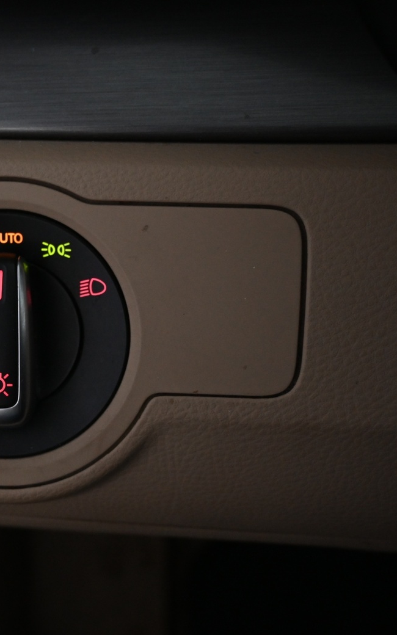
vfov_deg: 37.0
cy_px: 315
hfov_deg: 22.3
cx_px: -38
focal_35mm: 55
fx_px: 949
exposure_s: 1/40
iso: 1400
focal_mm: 23
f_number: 4.2
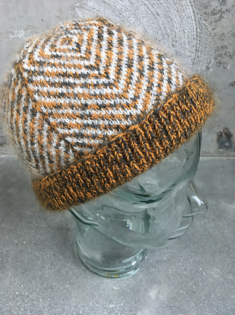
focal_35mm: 29
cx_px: 118
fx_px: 263
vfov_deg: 61.8
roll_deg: +1.2
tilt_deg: -38.5
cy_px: 158
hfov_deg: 48.1
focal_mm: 4.15
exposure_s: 1/30
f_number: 2.2
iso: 80
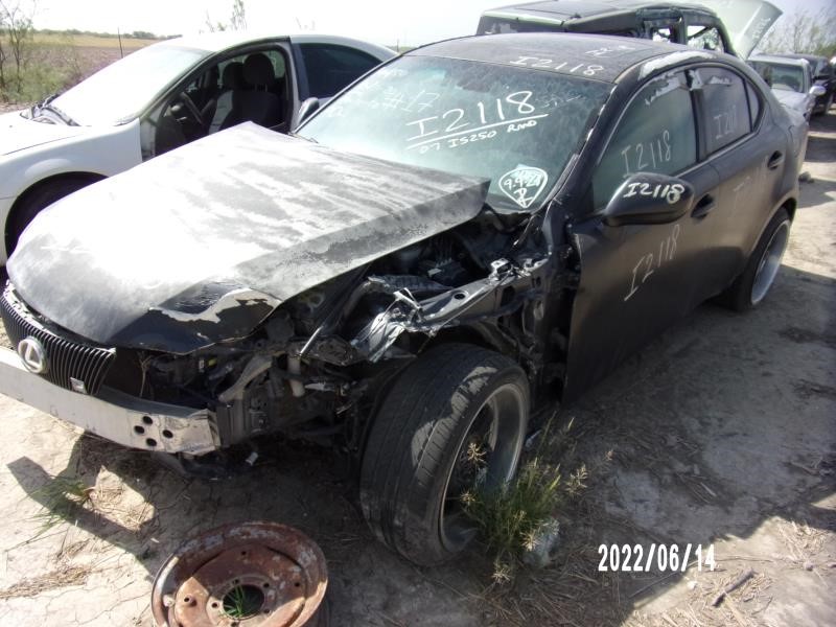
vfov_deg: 56.8
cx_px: 418
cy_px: 314
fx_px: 580
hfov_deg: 71.6
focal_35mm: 24
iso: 80
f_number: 3.3
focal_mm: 4.3
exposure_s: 1/750
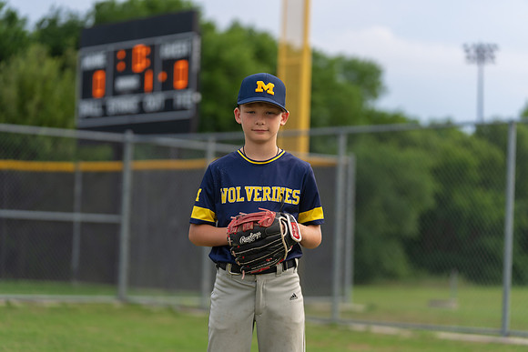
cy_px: 176
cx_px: 264
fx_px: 1496
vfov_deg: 13.4
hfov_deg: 20.0
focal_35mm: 102
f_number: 2.8
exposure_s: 1/320
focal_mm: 102
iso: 160
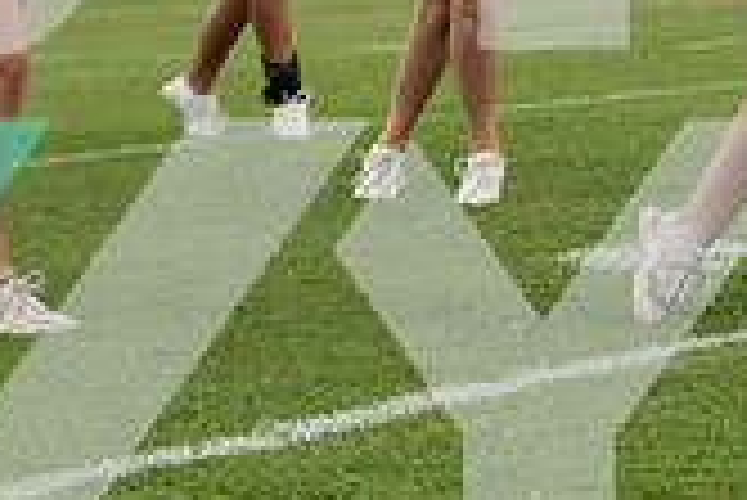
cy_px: -187
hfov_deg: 8.6
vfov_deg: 5.8
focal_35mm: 237
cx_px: 742
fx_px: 4922
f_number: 3.5
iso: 800
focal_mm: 66
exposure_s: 1/800
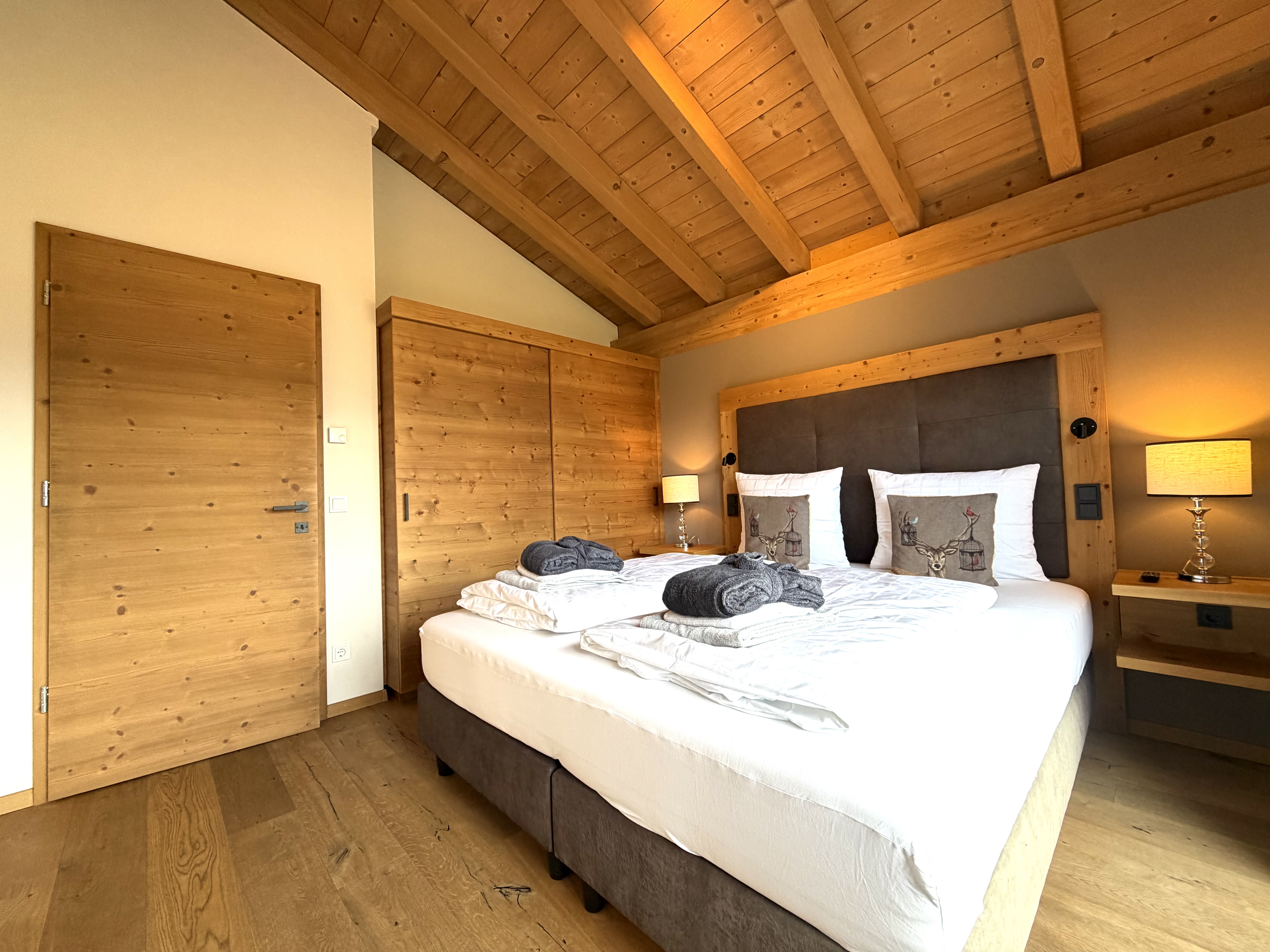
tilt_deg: +2.4
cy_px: 476
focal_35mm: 14
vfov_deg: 85.7
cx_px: 635
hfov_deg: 102.1
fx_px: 514
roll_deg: +1.9
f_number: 2.2
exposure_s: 1/121
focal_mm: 2.22
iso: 160
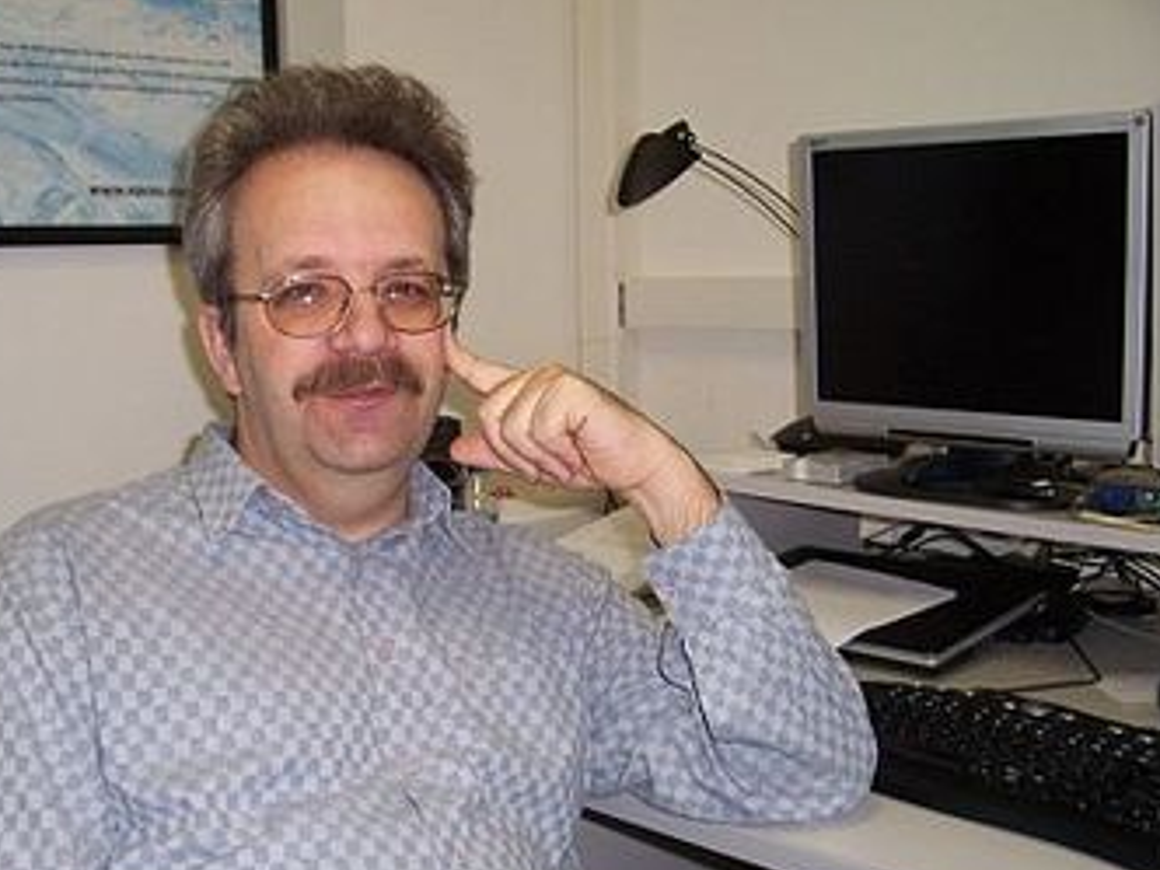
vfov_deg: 35.1
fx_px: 1374
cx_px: 479
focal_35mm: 41
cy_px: 489
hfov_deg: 45.6
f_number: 2.7
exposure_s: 1/60
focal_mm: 5.6
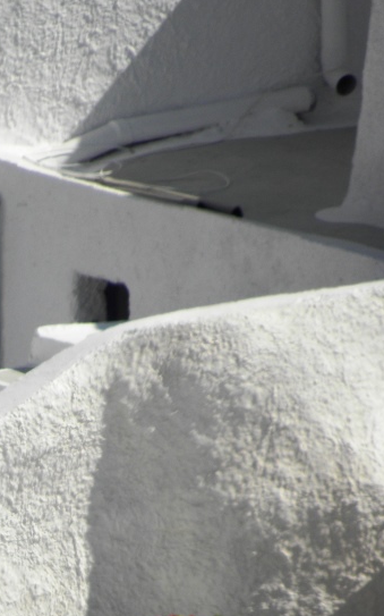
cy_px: 540
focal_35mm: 1351
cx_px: -46
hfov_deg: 1.0
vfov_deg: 1.6
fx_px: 22640
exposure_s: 1/1000
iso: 100
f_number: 5
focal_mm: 119.6
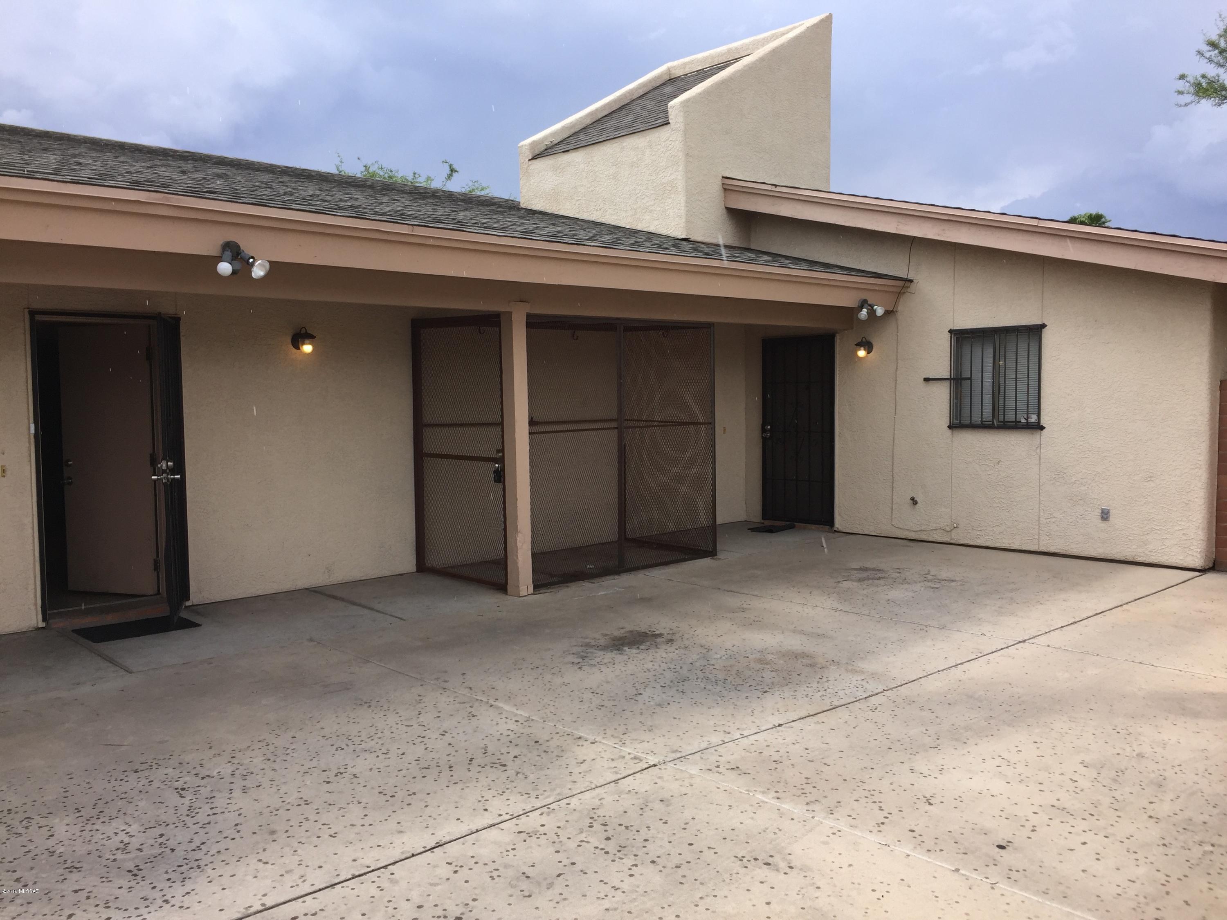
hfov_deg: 61.7
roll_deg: +0.5
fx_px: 1028
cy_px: 460
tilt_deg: -4.8
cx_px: 614
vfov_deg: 48.2
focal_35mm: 29
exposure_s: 1/942
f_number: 2.2
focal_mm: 4.15
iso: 32
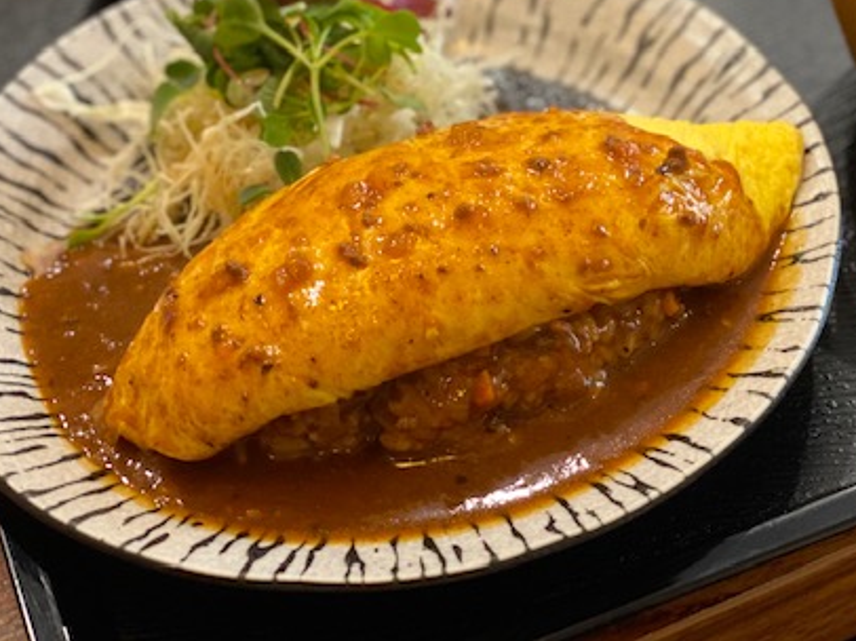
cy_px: 137
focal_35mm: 82
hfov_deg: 23.8
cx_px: 517
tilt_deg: -41.8
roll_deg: +3.5
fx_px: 2027
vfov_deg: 17.8
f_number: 2
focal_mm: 6
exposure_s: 1/40
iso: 320
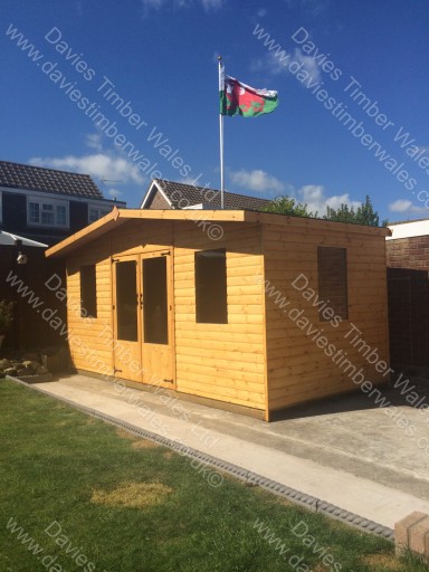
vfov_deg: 60.0
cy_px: 286
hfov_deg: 46.8
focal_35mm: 30
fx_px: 496
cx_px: 214
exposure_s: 1/3425
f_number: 2.2
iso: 40
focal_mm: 4.12
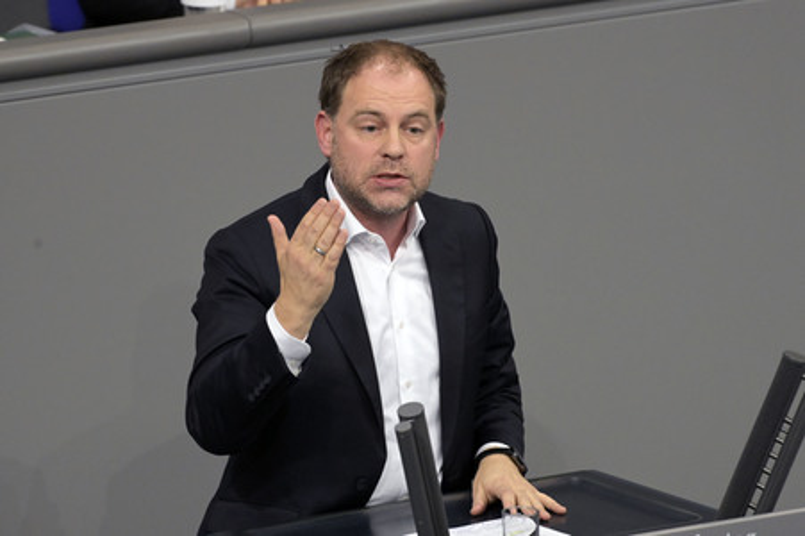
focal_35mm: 410
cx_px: 402
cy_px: 268
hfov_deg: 5.0
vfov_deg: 3.3
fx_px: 9161
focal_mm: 410
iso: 10000
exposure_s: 1/320
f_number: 5.6
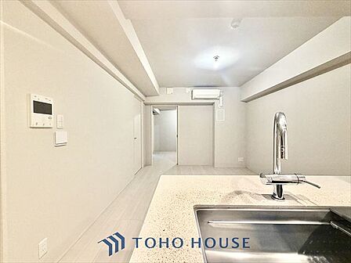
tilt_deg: -1.0
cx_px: 176
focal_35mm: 14
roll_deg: +0.2
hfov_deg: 102.1
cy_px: 132
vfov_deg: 85.7
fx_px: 142
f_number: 2.2
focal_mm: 2.22
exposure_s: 1/100
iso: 250
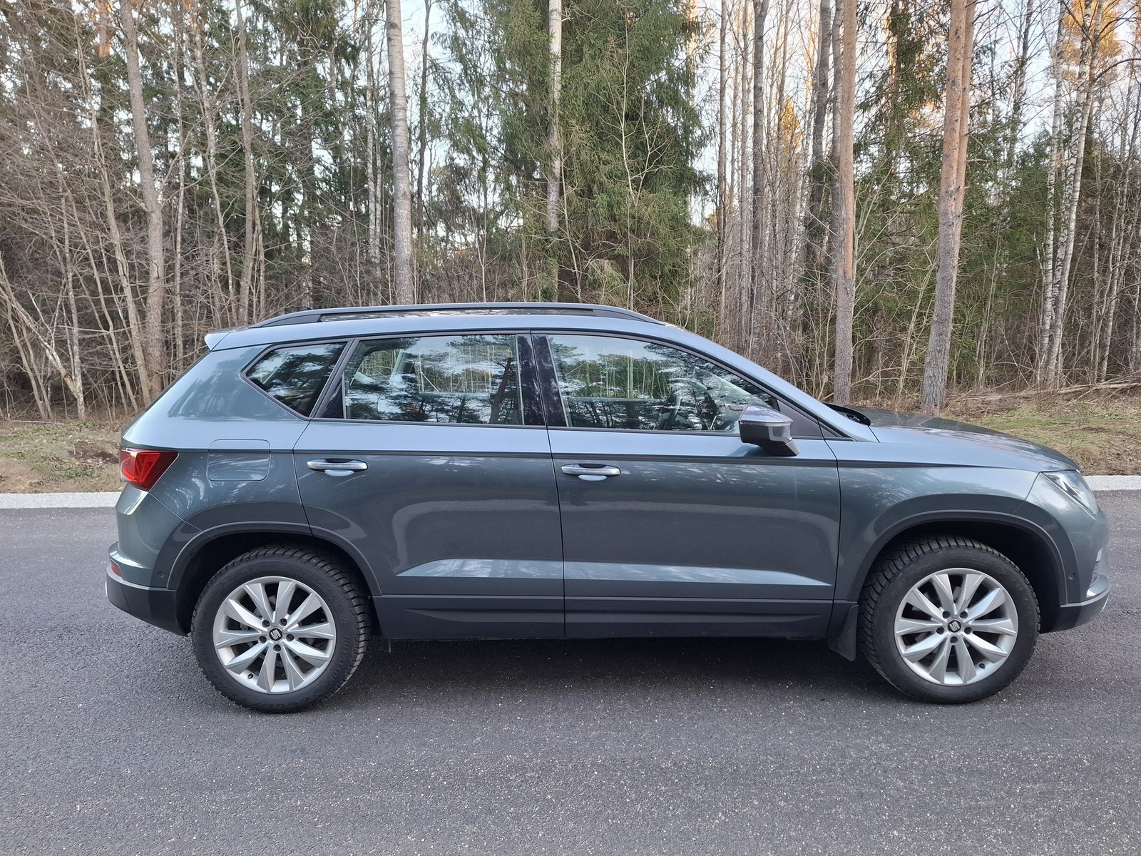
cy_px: 428
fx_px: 758
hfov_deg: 73.9
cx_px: 570
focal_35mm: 23
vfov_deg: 58.9
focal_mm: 5.54
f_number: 1.8
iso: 250
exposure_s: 1/100
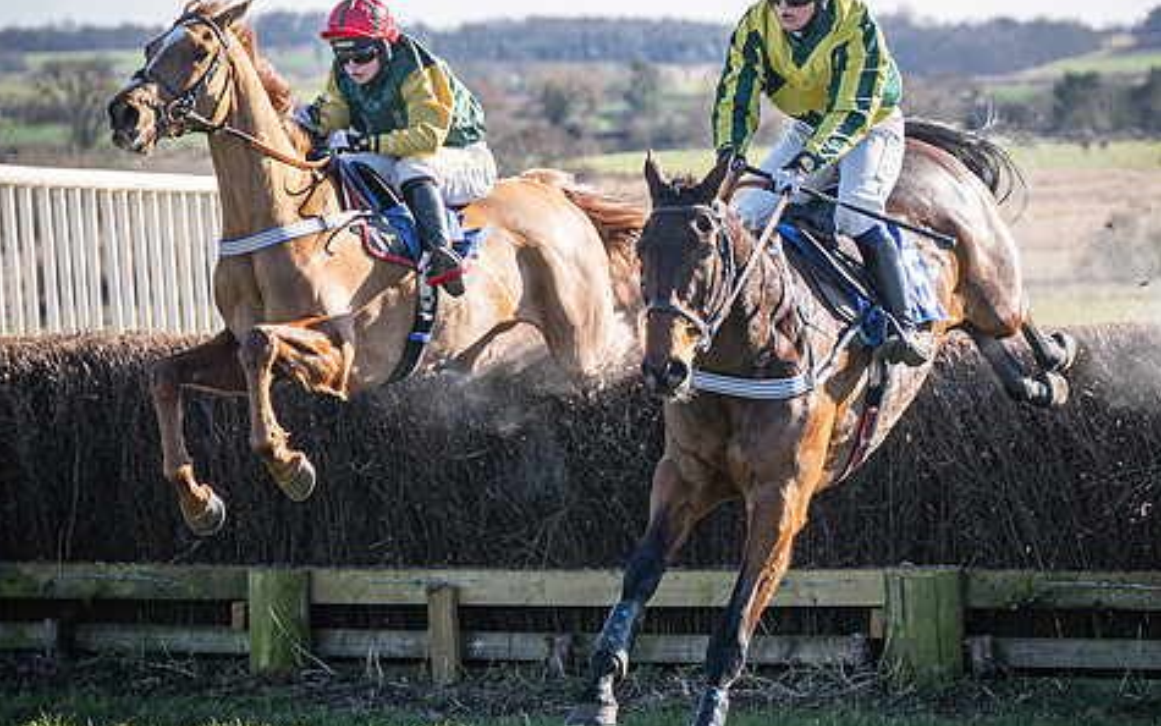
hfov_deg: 10.8
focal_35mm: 193
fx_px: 6107
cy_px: 242
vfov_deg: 6.8
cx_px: 949
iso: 100
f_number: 2.8
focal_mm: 70
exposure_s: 1/2000
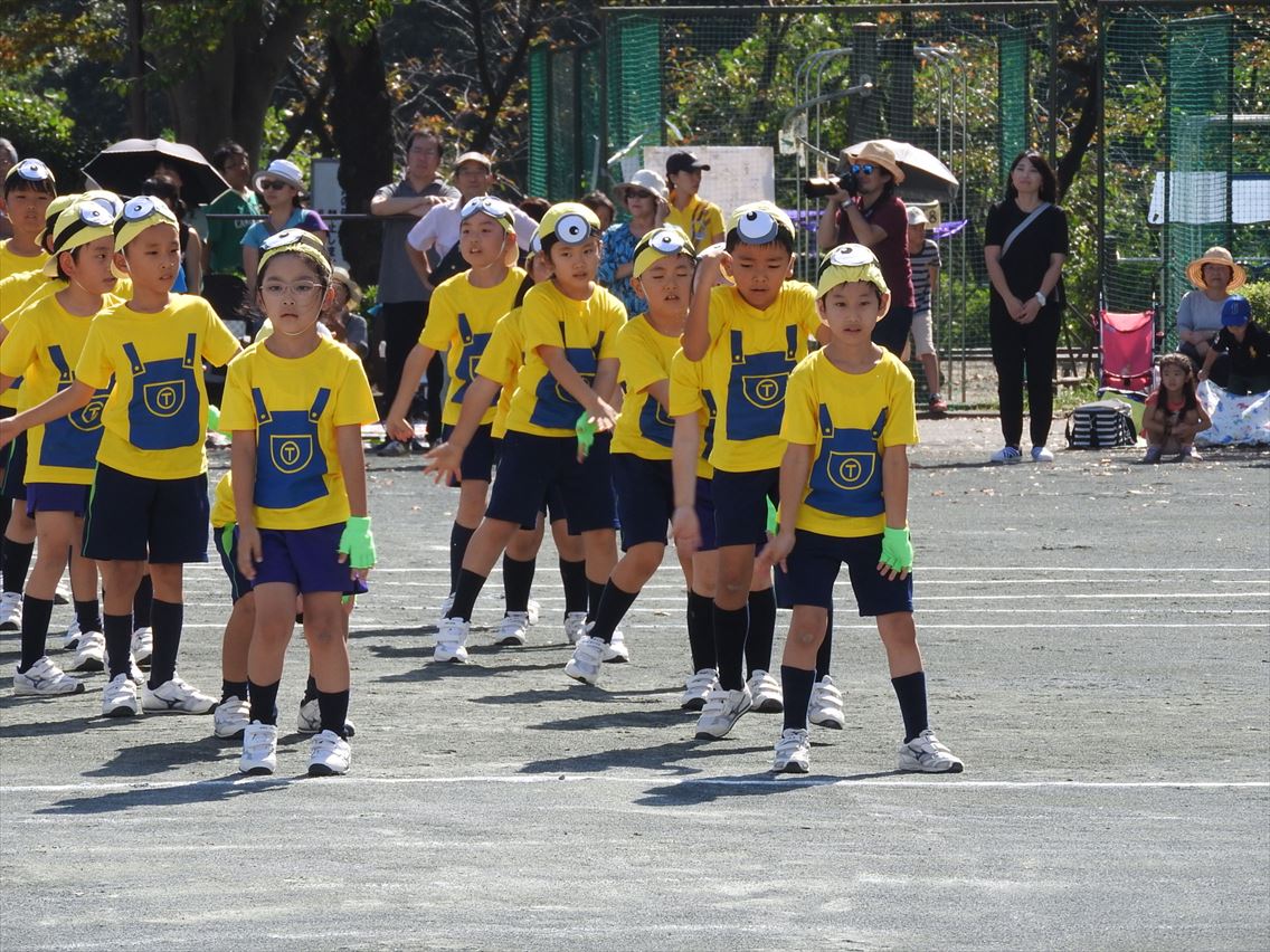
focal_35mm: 270
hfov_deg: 7.3
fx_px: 9906
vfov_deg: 5.5
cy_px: 476
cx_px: 635
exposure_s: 1/400
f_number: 5.5
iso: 100
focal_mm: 48.4
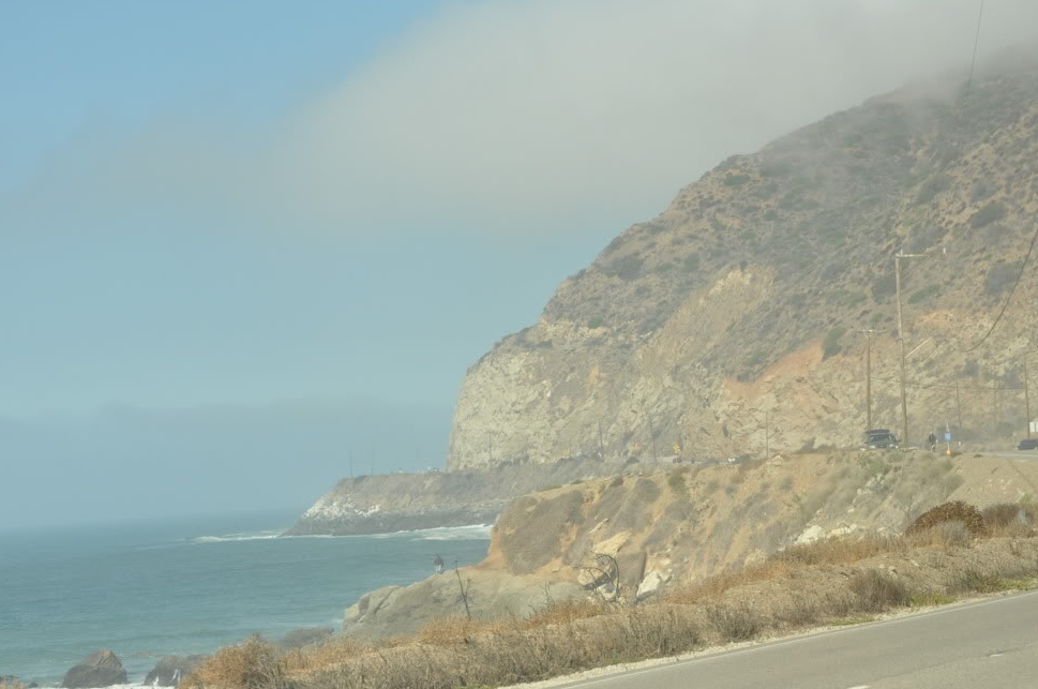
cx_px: 500
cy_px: 351
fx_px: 3196
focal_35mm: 111
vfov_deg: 12.3
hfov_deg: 18.4
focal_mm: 70
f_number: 5
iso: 800
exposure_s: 1/3200
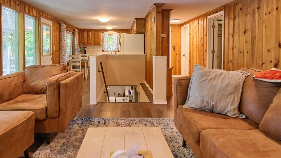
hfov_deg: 78.3
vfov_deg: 48.9
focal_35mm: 23
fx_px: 171
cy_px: 55
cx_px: 123
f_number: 3.5
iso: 2500
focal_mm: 16
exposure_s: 1/50
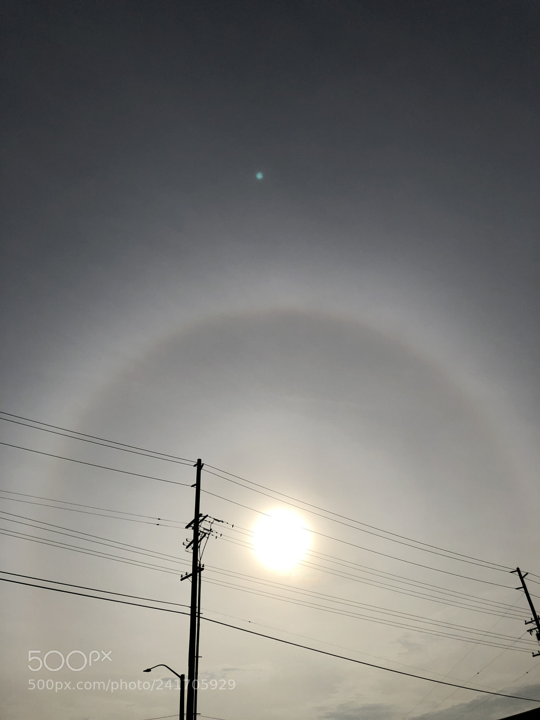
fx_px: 582
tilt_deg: +39.3
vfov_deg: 63.4
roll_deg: +3.7
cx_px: 270
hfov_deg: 49.7
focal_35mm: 28
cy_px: 360
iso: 32
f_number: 1.8
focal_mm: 4
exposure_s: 1/16129
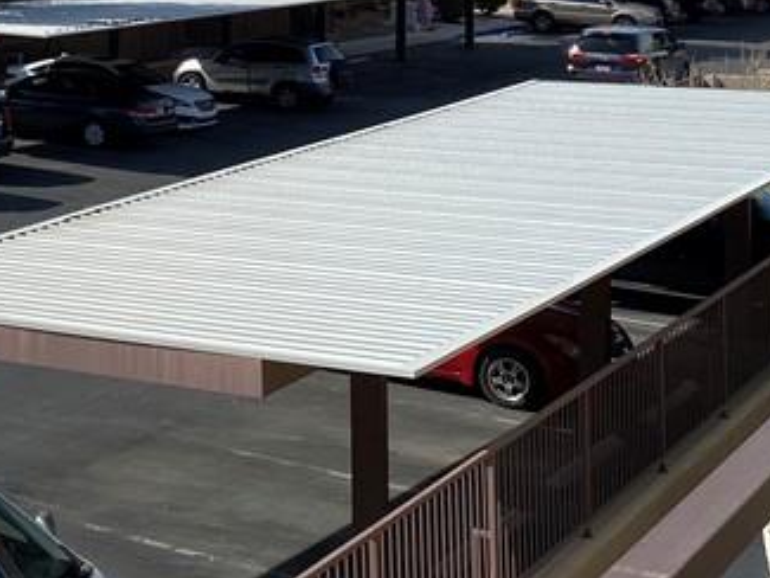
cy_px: -26
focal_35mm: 82
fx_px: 1825
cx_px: -223
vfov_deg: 17.5
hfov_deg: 21.6
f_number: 1.8
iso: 32
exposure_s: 1/4444
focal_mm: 4.25
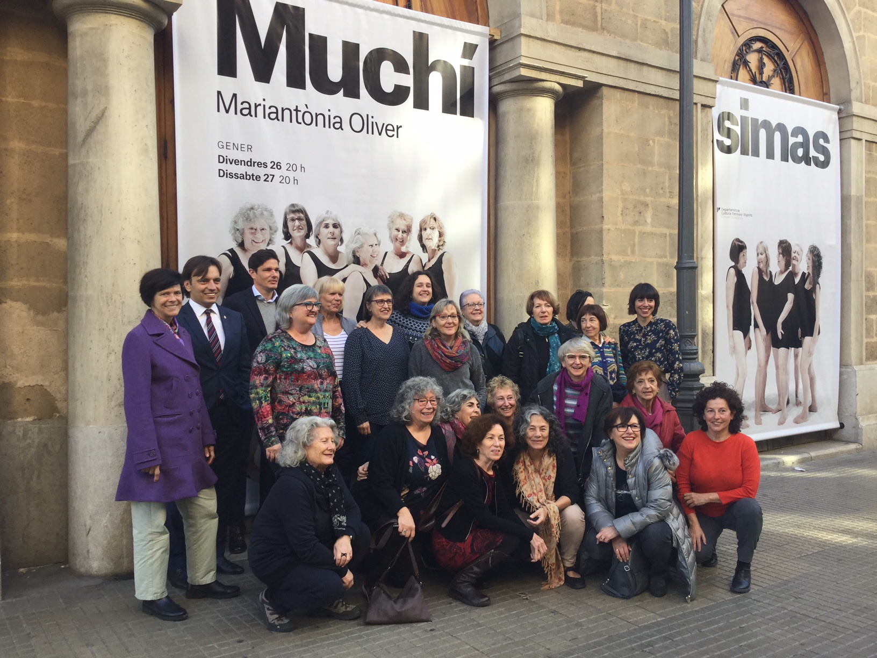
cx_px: 438
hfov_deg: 58.4
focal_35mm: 31
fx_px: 785
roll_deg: +0.8
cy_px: 329
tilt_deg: -1.7
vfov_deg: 45.4
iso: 32
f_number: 2.4
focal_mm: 3.3
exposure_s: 1/100
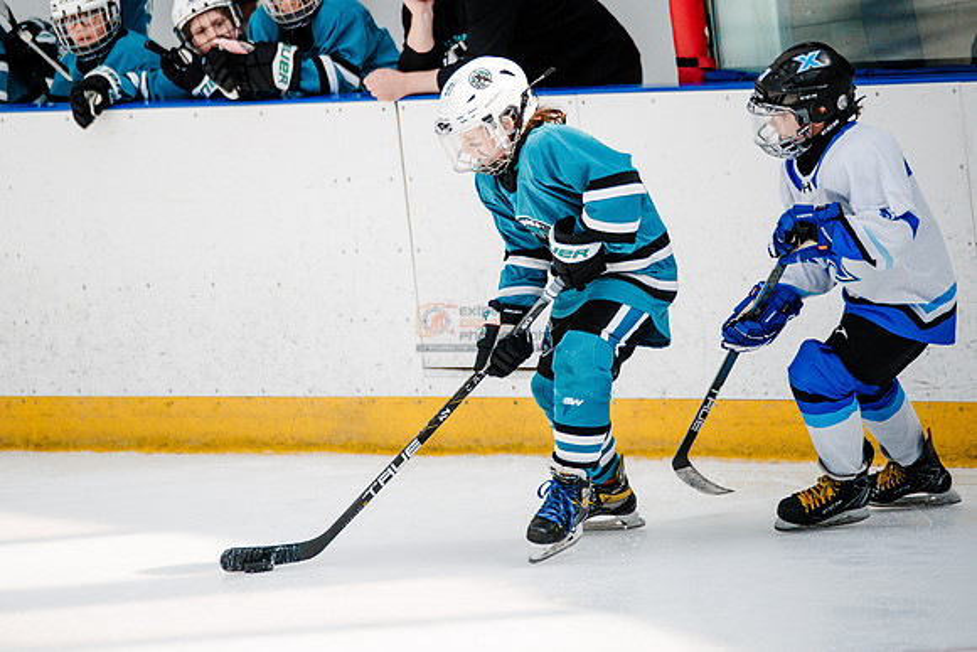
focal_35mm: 306
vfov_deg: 4.5
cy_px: 249
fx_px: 8293
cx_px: 373
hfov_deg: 6.7
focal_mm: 247
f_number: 3.2
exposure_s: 1/3200
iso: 1250
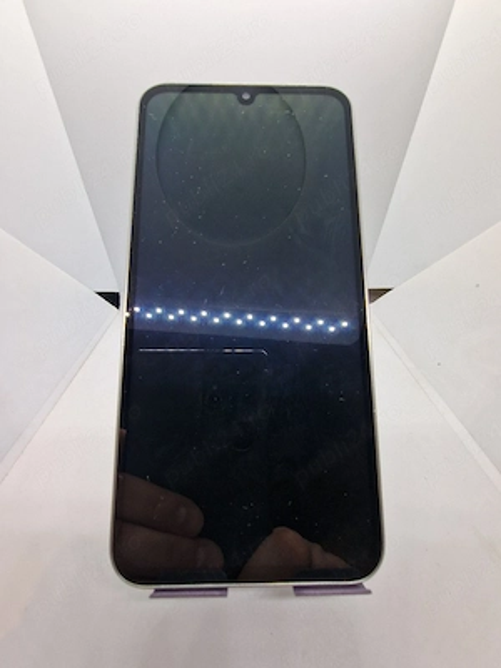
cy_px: 334
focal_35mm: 13
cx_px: 250
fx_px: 251
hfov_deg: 89.9
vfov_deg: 106.2
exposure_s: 1/111
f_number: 2.2
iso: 50
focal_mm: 2.2
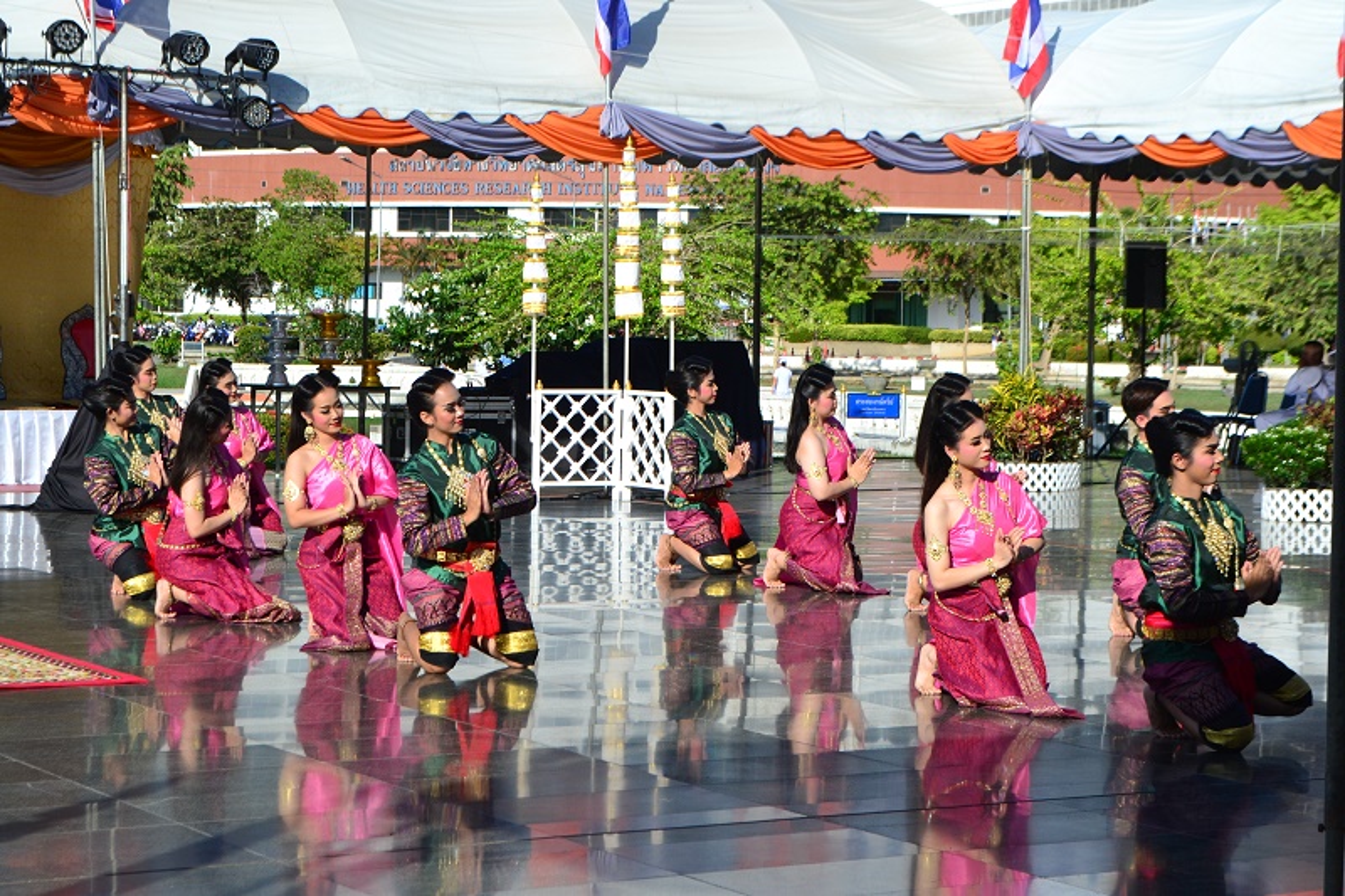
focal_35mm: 82
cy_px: 448
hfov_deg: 24.6
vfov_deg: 16.5
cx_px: 672
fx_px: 3081
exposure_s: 1/500
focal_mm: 55
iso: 400
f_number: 11
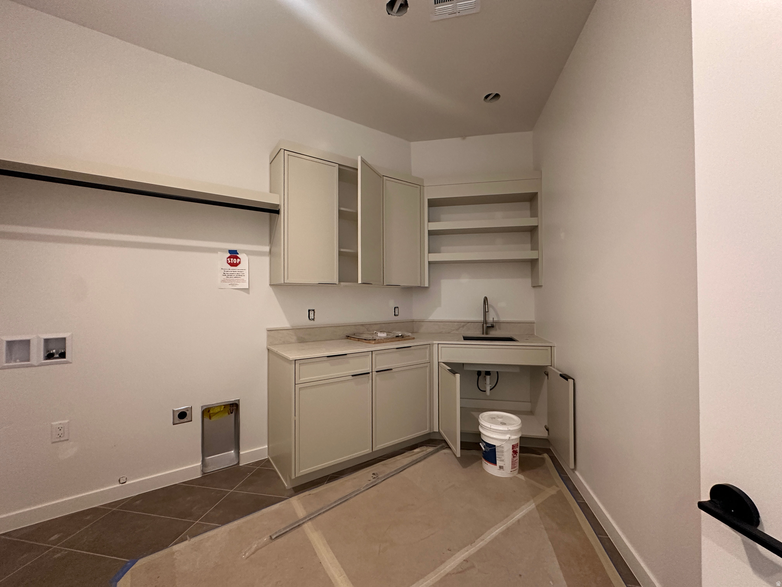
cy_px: 294
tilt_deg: +1.0
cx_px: 391
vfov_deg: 85.7
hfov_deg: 102.1
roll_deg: +0.3
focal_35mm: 14
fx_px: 316
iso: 400
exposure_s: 1/60
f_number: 2.2
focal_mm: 2.22
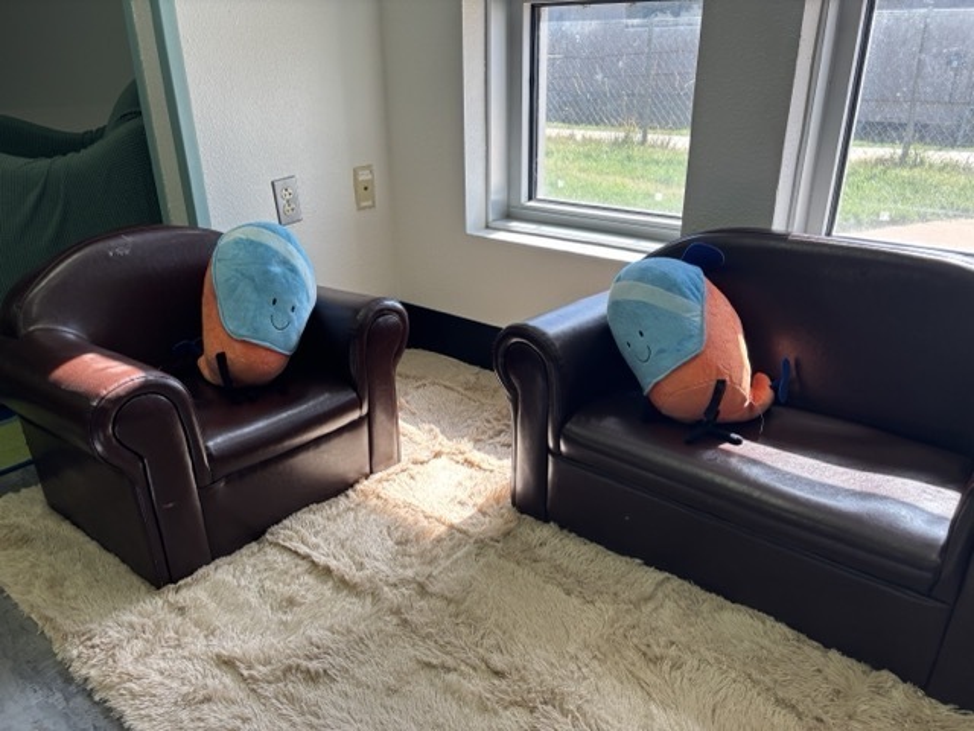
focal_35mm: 26
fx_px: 732
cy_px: 366
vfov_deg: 53.1
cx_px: 487
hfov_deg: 67.3
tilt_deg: -23.1
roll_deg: -0.1
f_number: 1.6
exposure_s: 1/132
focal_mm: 5.96
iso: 32
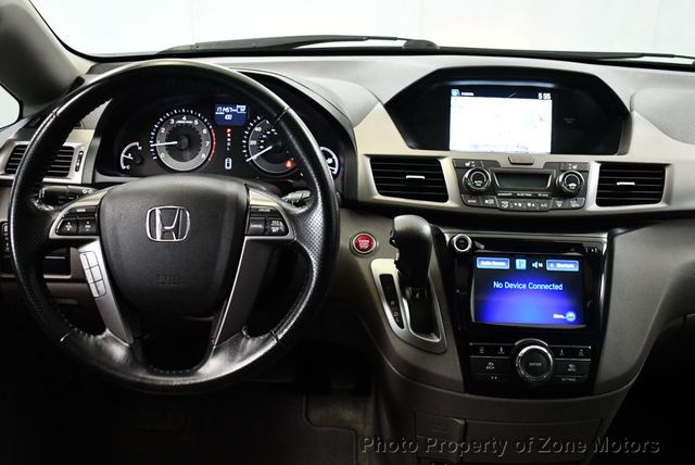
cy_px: 232
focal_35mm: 36
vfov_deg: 36.9
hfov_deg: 53.1
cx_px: 348
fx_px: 696
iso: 3200
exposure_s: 1/100
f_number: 3.5
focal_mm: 18
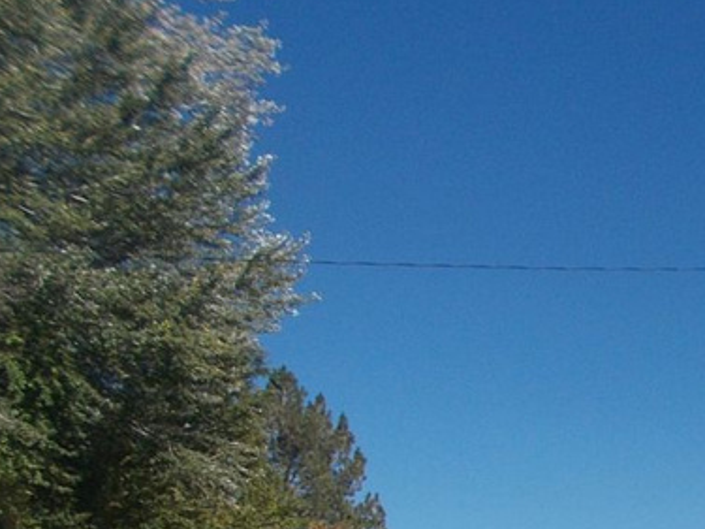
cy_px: 697
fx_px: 1446
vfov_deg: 19.1
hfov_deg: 24.5
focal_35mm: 71
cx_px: 870
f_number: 8
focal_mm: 4.6
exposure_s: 1/200
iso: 80
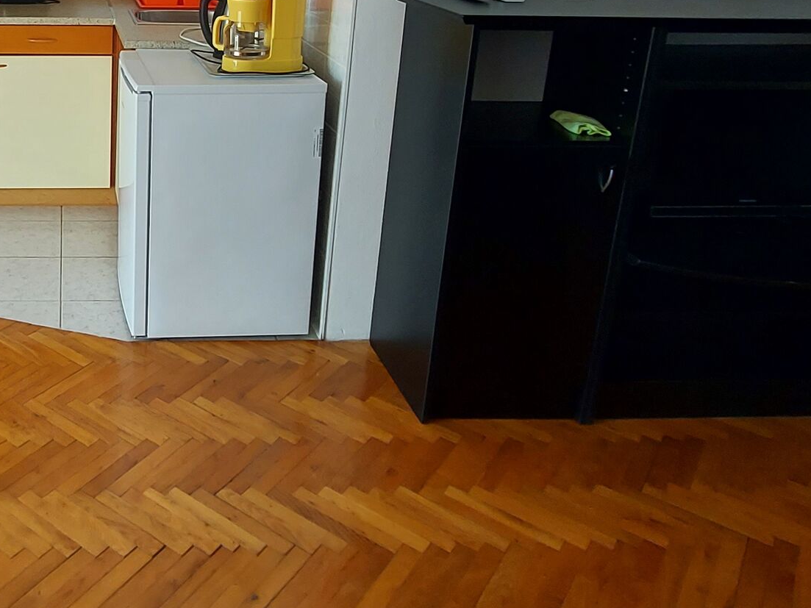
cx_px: 68
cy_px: 104
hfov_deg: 48.9
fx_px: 773
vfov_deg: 40.8
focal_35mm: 33
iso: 64
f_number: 2.2
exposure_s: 1/100
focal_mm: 1.74
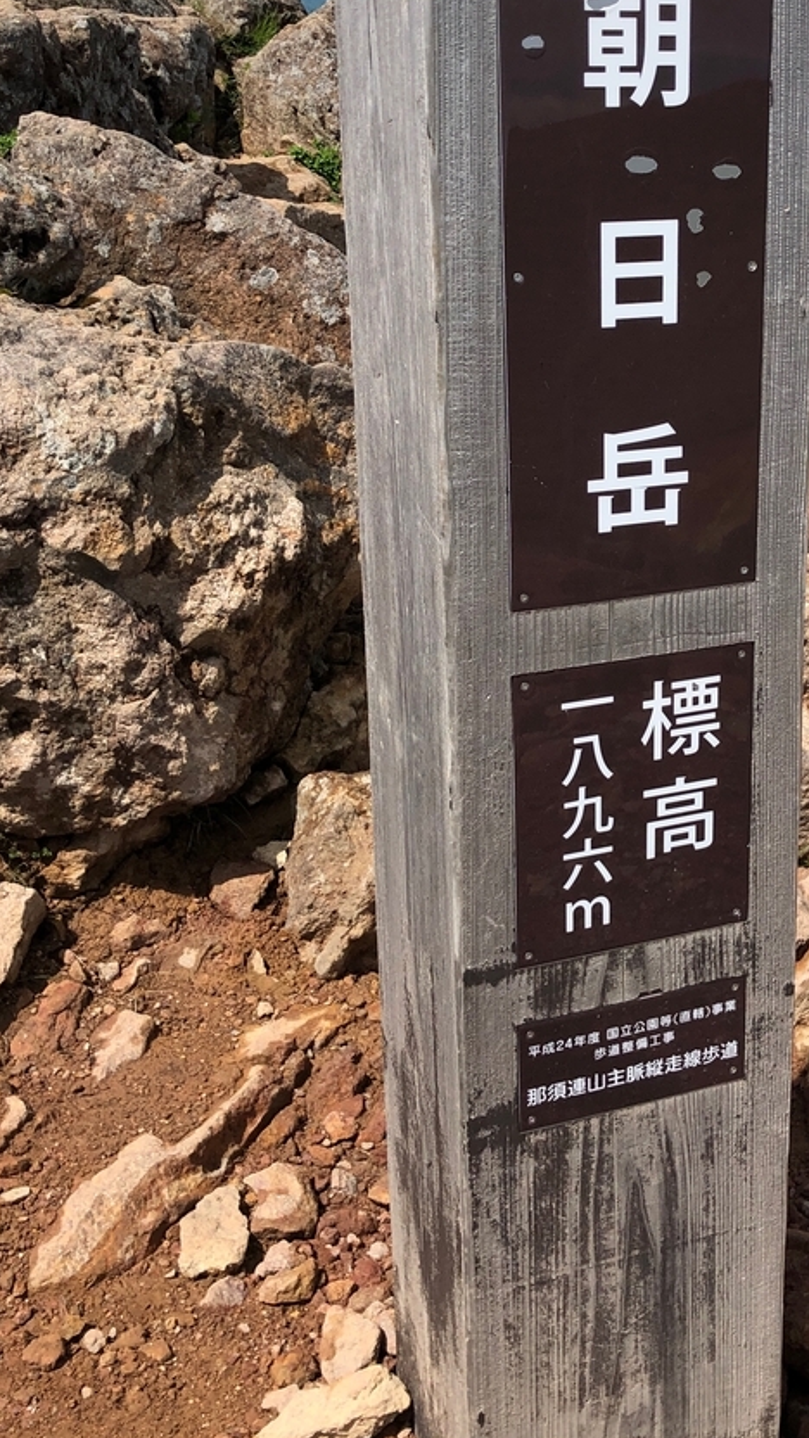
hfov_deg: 26.4
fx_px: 1678
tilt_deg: -19.0
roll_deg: -3.1
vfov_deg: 46.1
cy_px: 565
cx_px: 695
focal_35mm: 44
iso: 25
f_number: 1.8
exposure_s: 1/3003
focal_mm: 3.99
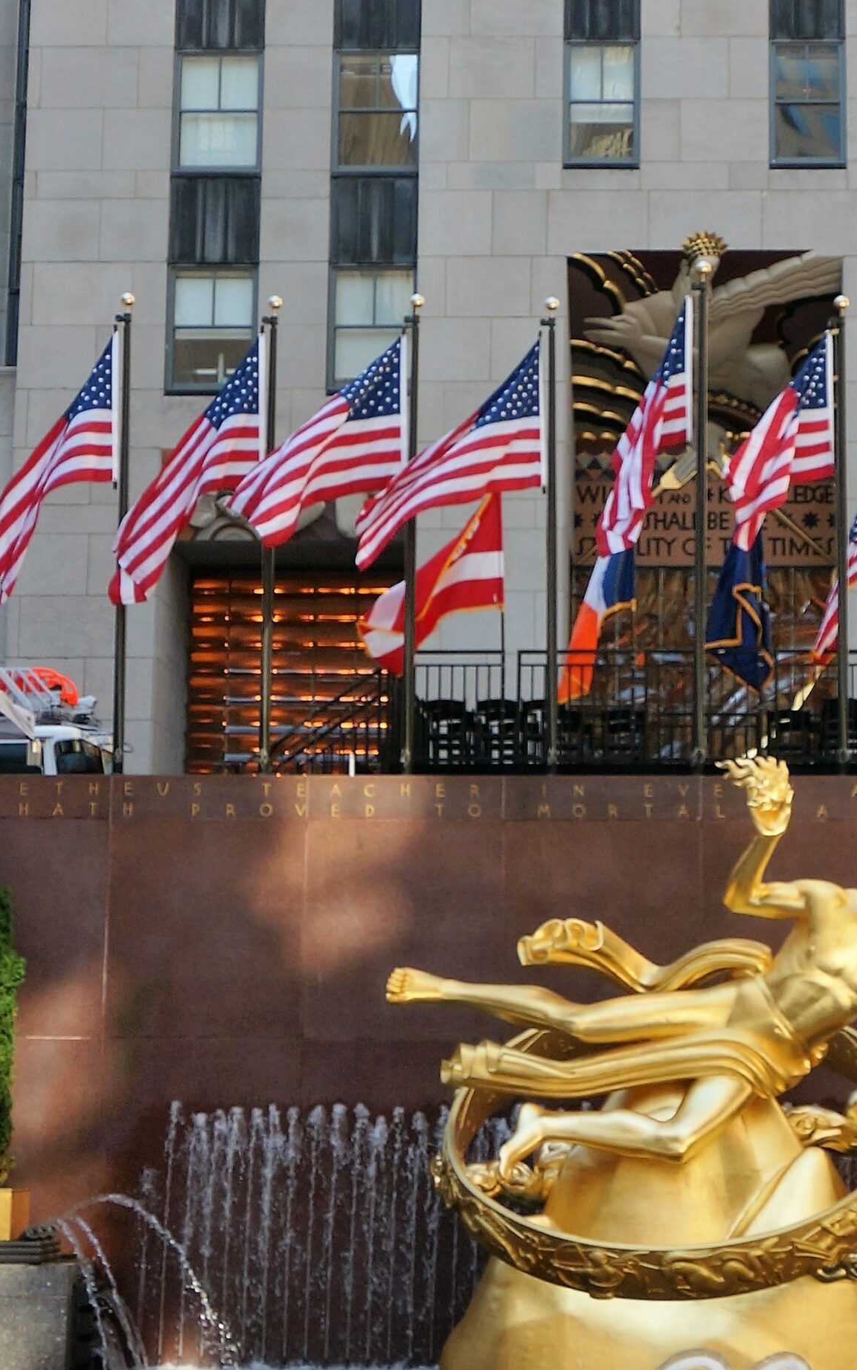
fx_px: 2952
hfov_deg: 16.4
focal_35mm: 79
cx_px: 659
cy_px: 587
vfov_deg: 26.1
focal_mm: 22
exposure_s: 1/160
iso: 160
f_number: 5.6
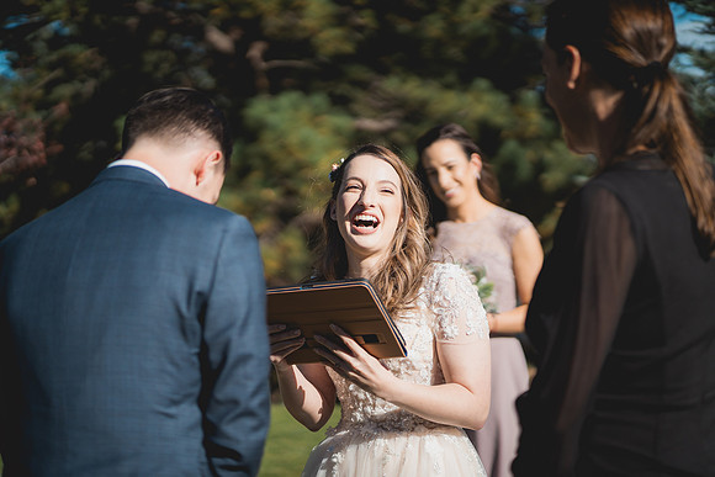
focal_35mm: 86
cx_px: 358
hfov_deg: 23.7
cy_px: 238
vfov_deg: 16.0
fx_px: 1702
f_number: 1.8
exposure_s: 1/8000
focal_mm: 85
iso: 200
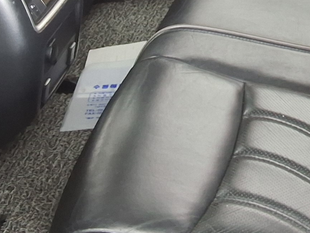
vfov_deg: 13.2
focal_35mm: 105
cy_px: -136
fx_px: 941
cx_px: 412
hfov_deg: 17.5
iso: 50
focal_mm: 2.91
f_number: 1.9
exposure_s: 1/40
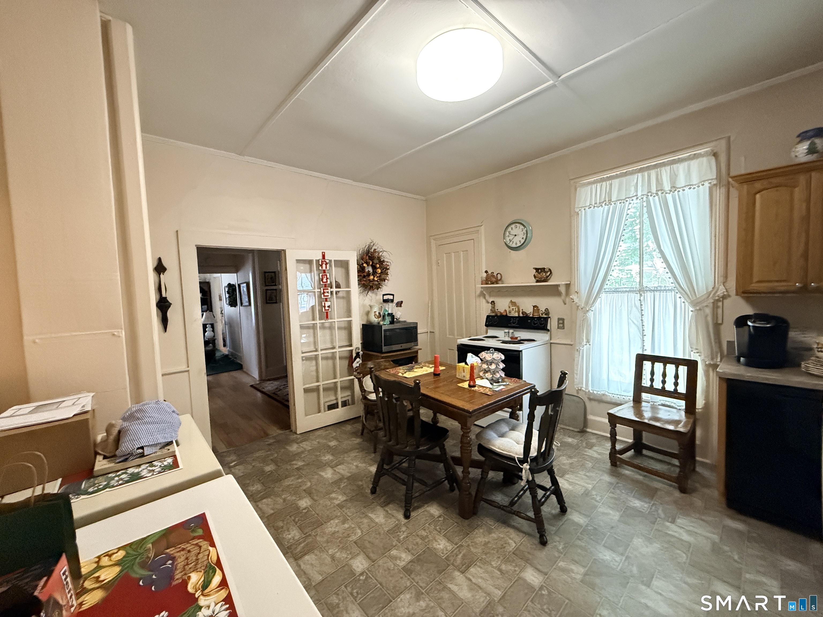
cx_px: 412
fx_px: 333
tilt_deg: -3.2
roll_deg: +2.3
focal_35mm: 14
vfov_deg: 85.7
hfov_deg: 102.1
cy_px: 308
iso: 1000
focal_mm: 2.22
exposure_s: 1/60
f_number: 2.2
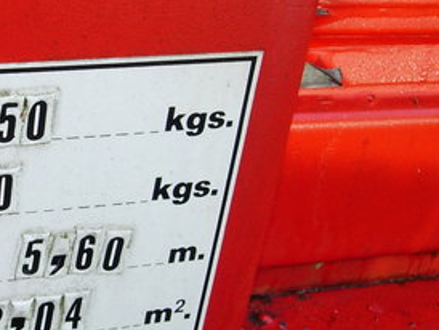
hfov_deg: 19.4
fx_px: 1231
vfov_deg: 15.3
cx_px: -34
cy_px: 179
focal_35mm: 97
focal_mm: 7.8
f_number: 4.8
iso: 79
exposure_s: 1/62.1
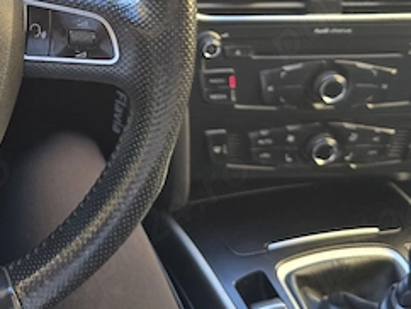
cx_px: 20
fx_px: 677
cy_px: -3
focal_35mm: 57
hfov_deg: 31.7
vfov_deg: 24.5
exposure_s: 1/180
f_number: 1.7
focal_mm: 6.3
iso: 160
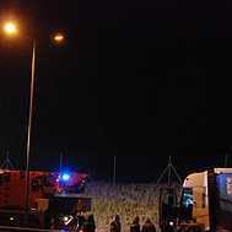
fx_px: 1365
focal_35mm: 180
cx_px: 75
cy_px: 195
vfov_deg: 9.7
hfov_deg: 9.7
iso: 1250
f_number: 4.8
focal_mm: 56
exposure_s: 1/6
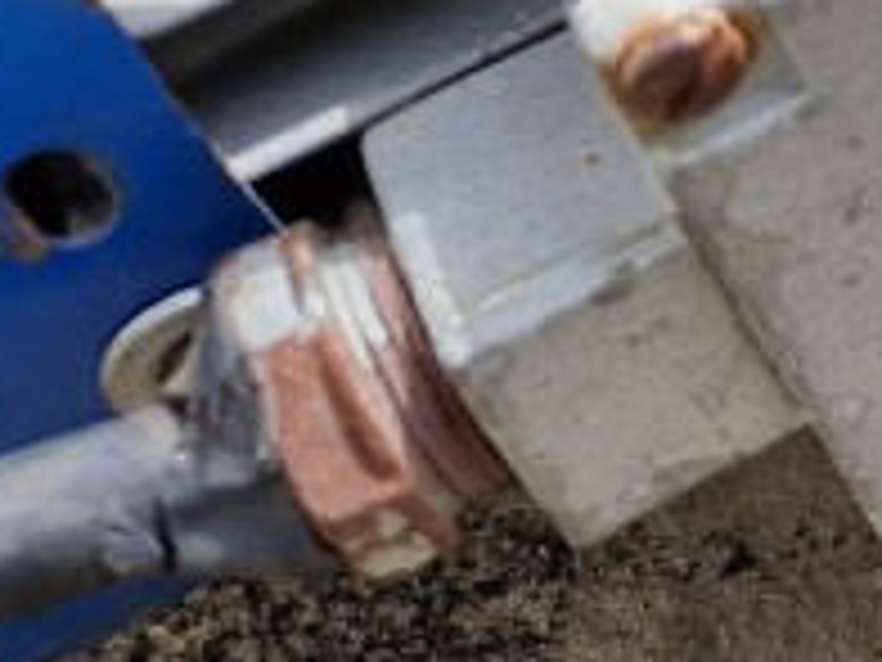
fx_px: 3058
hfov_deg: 12.3
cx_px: 2236
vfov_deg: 11.5
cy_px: -513
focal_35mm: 120
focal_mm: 5.4
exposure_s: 1/602
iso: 50
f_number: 1.8
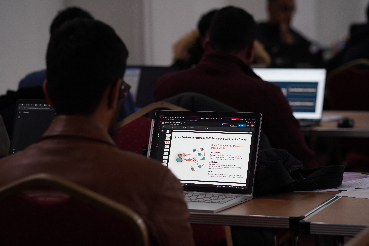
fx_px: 1308
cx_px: 184
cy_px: 123
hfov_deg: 16.1
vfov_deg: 10.8
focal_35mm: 128
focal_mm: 85
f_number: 2.5
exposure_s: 1/200
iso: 500
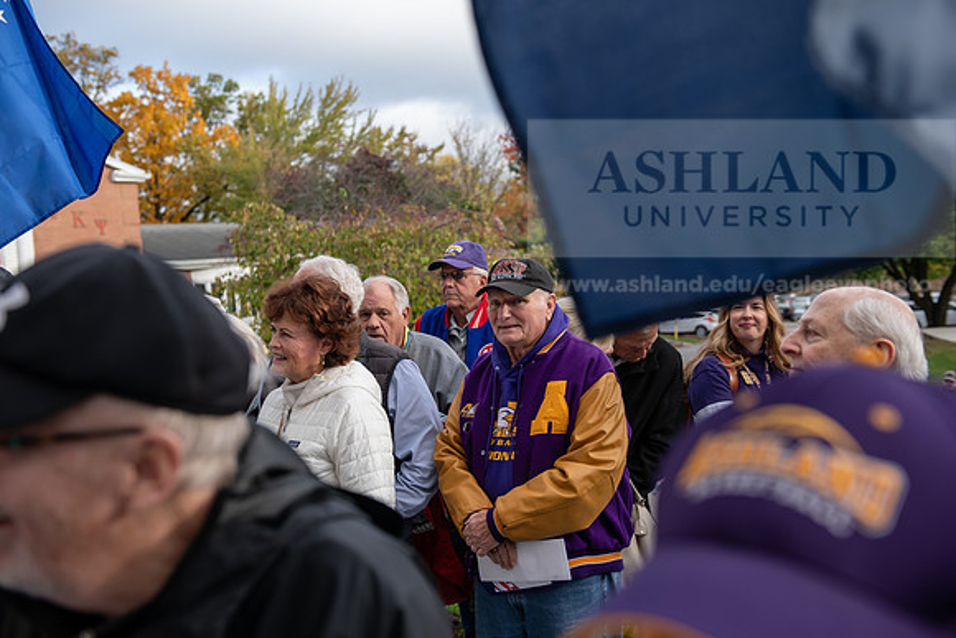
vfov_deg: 31.9
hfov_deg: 46.4
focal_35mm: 42
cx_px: 478
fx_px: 1116
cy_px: 319
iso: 200
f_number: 3.5
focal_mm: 42
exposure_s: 1/400
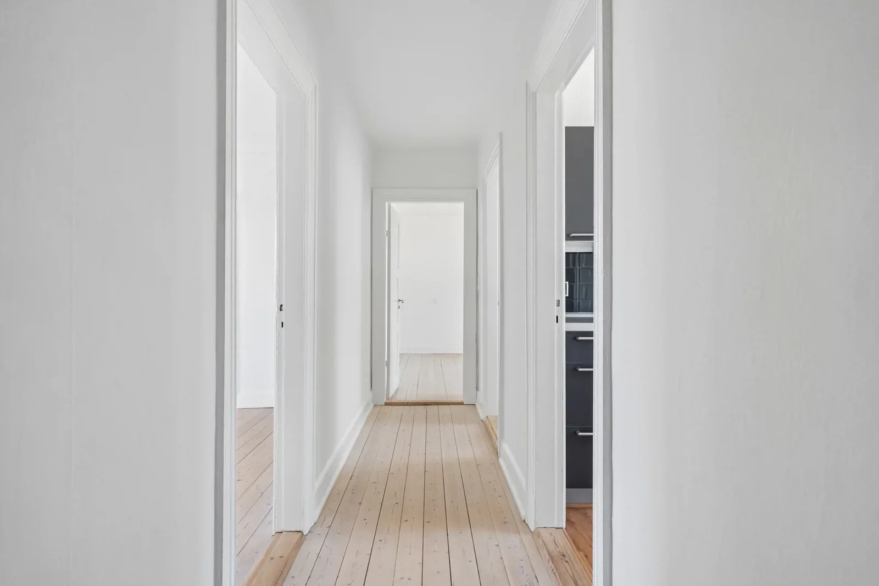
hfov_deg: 86.9
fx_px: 464
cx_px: 440
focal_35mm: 19
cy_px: 293
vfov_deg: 64.6
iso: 400
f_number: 5.6
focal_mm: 19
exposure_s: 1/100
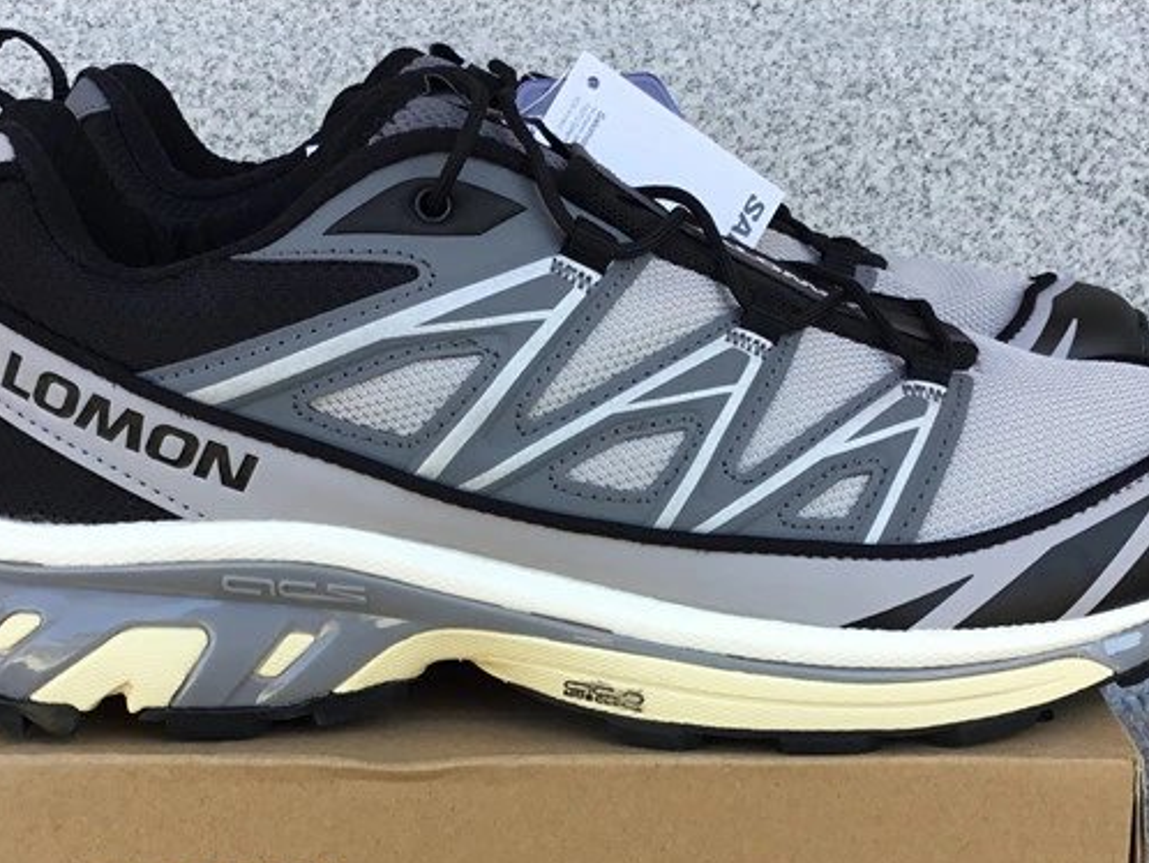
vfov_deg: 25.8
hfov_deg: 34.3
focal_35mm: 56
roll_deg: +0.6
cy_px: 636
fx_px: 1860
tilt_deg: -19.5
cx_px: 572
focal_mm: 3.3
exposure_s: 1/116
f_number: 2.4
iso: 25
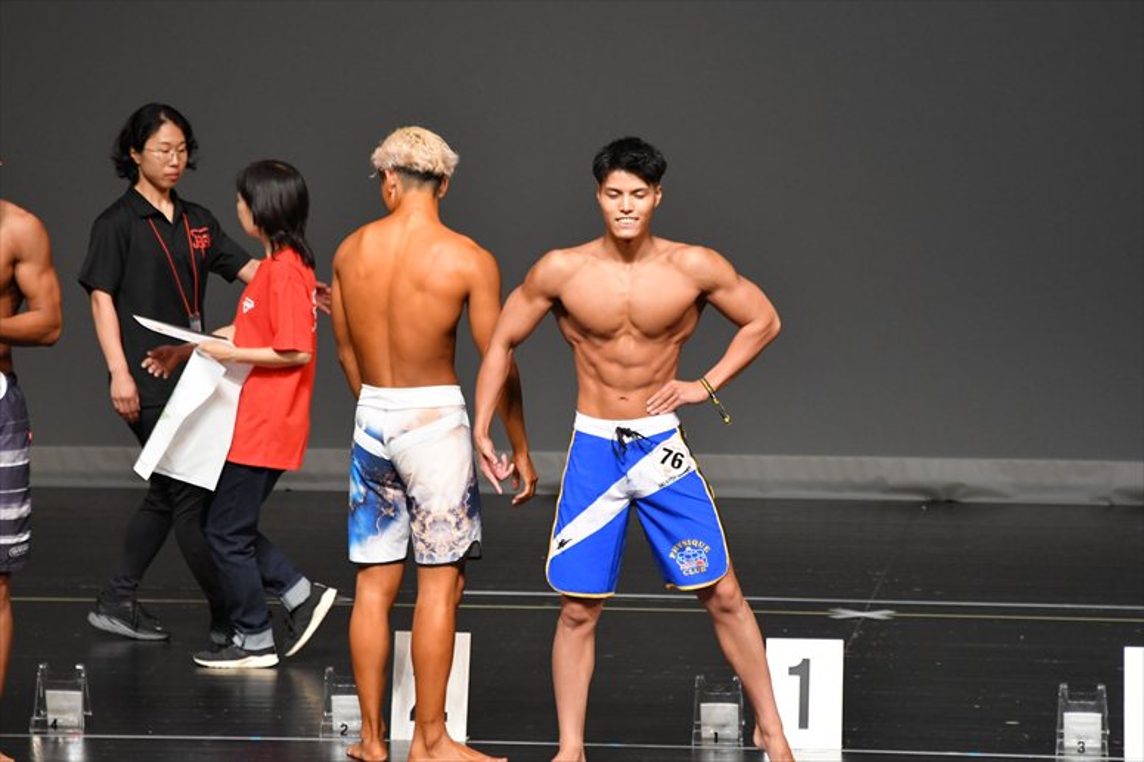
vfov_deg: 4.4
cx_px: 572
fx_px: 10005
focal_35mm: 315
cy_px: 381
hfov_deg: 6.5
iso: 2500
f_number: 5.6
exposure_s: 1/400
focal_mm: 210
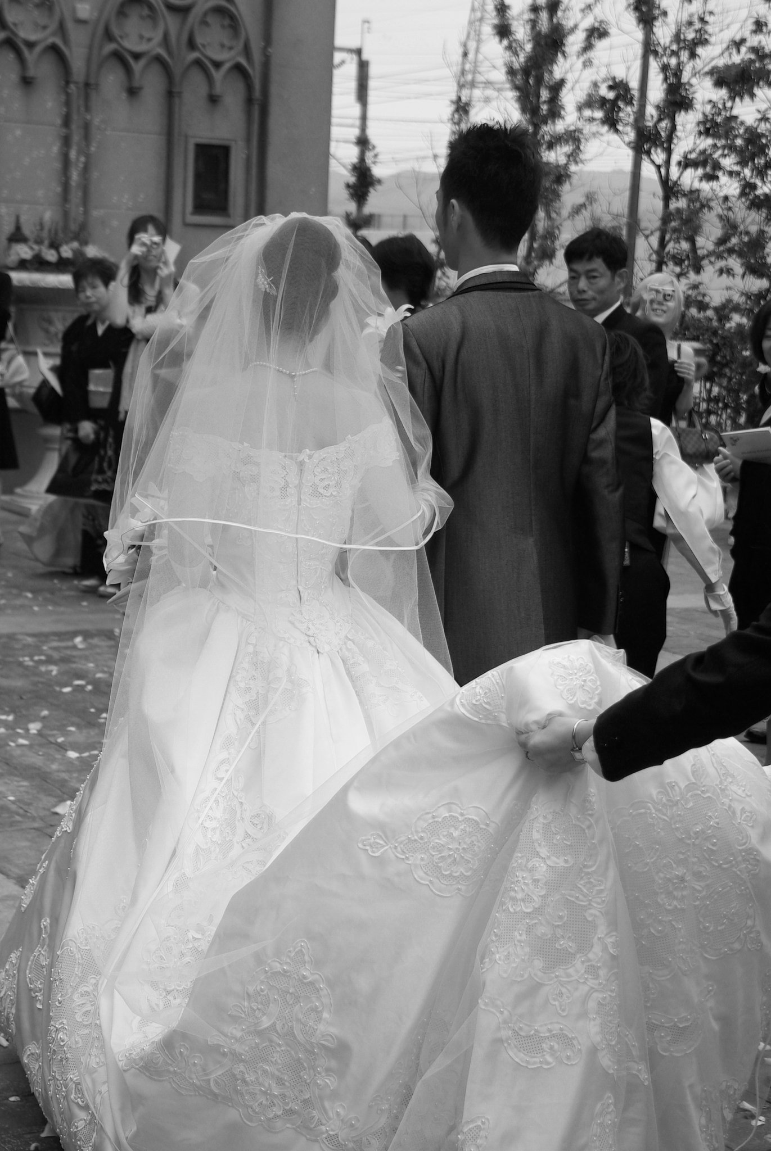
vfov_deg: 27.0
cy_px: 576
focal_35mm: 75
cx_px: 386
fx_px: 2402
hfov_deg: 18.2
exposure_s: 1/125
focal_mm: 50
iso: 100
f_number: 6.7
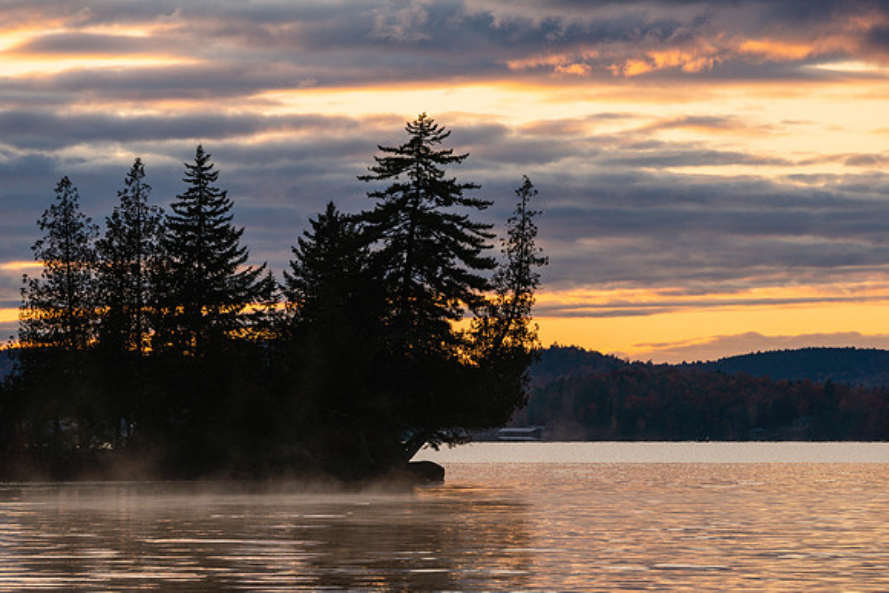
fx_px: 4904
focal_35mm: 199
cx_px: 444
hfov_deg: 10.4
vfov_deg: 6.9
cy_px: 296
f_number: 8
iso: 100
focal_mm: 130
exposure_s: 1/125
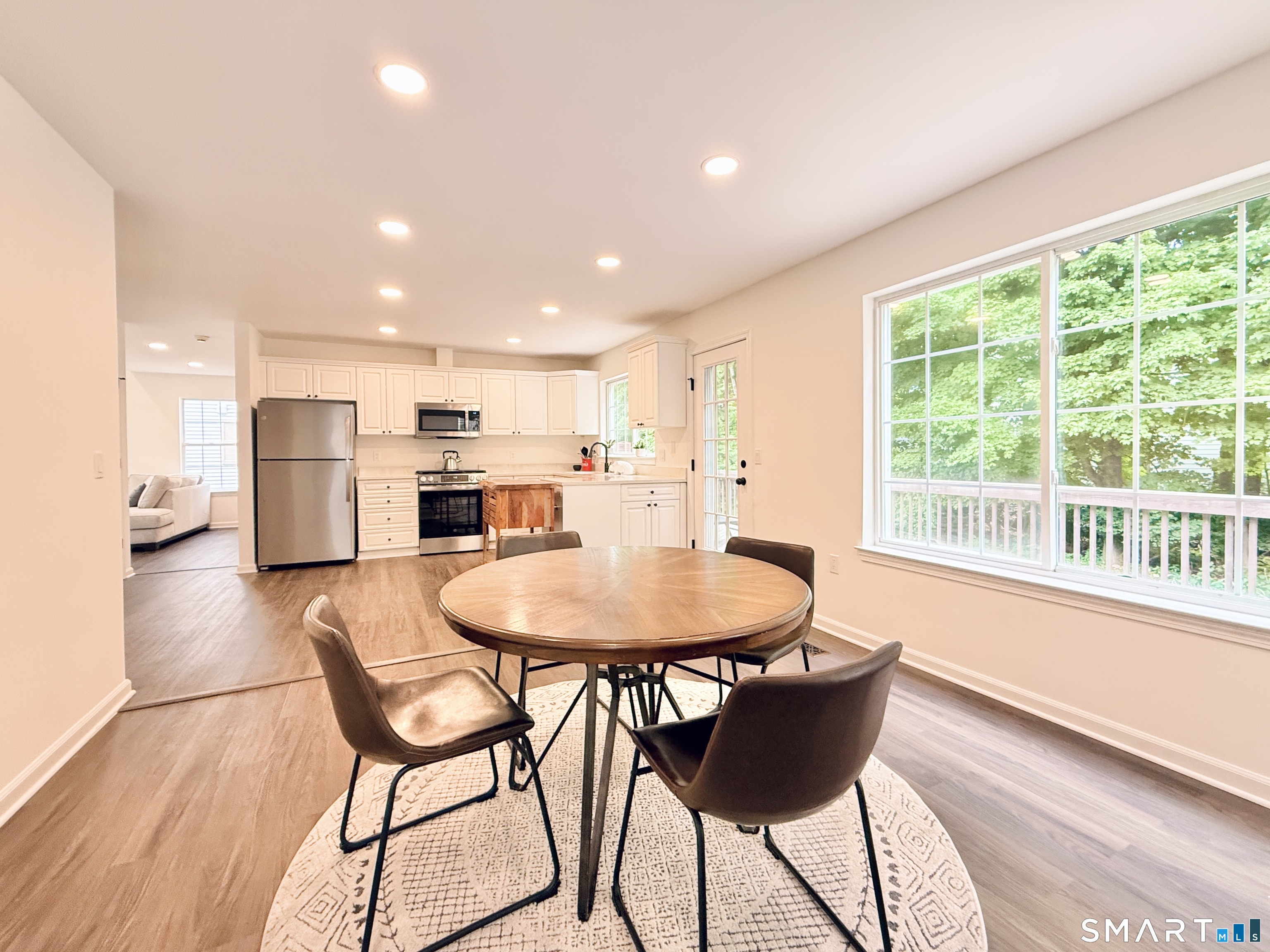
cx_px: 635
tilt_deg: -3.4
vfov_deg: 85.7
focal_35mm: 14
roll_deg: +0.8
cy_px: 476
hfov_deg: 102.1
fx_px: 514
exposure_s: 1/95
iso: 400
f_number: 2.2
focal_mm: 2.22
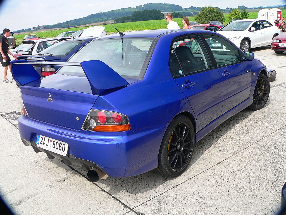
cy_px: 108
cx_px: 143
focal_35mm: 36
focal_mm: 6
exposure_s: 1/125
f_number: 3.7
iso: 80
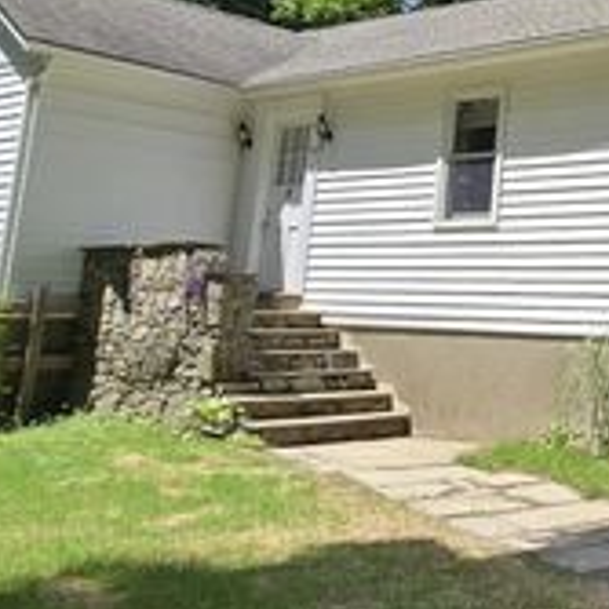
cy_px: 164
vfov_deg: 37.5
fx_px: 876
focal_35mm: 44
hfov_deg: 29.0
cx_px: 842
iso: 50
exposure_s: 1/1437
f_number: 2.2
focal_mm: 2.2
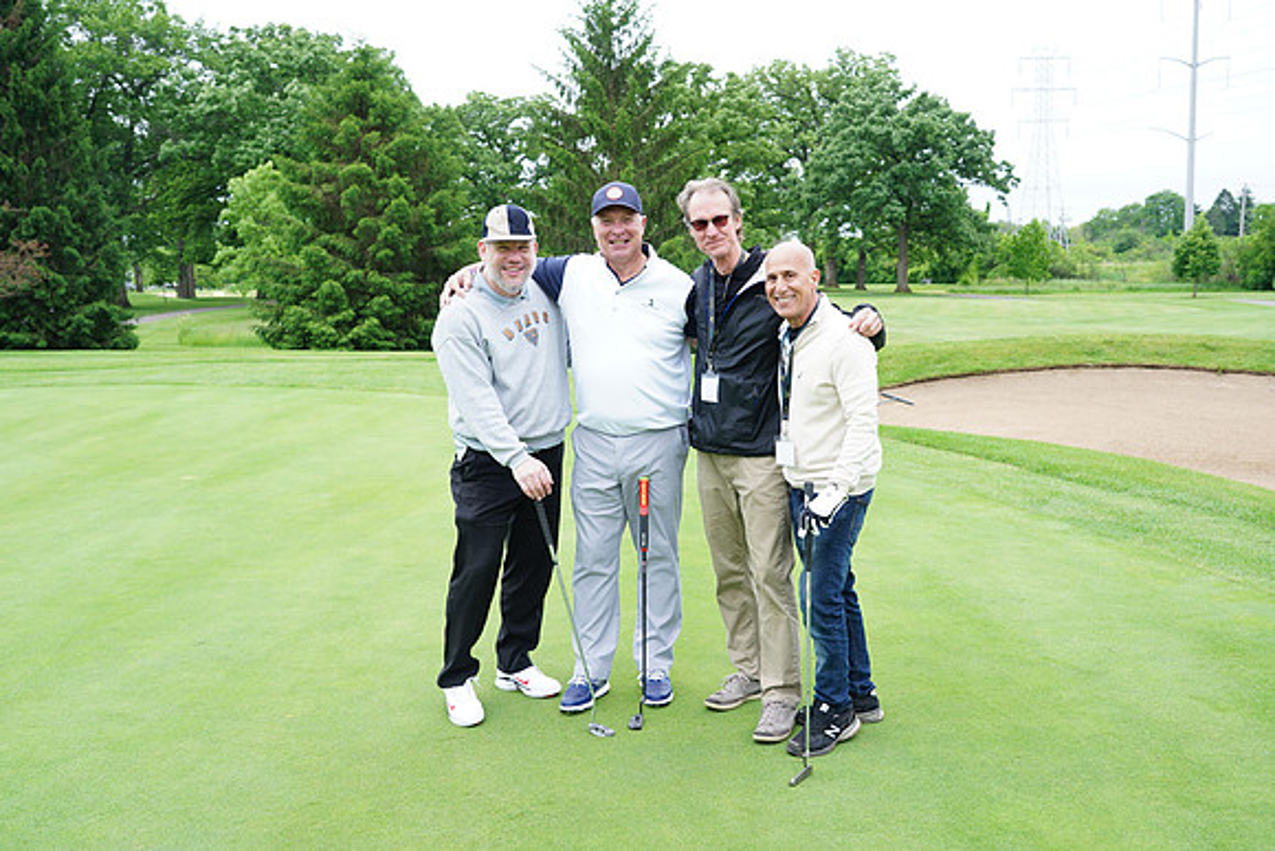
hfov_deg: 55.8
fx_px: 1204
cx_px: 638
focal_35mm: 34
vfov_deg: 38.9
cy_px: 426
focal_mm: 34
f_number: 5.6
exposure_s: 1/100
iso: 125
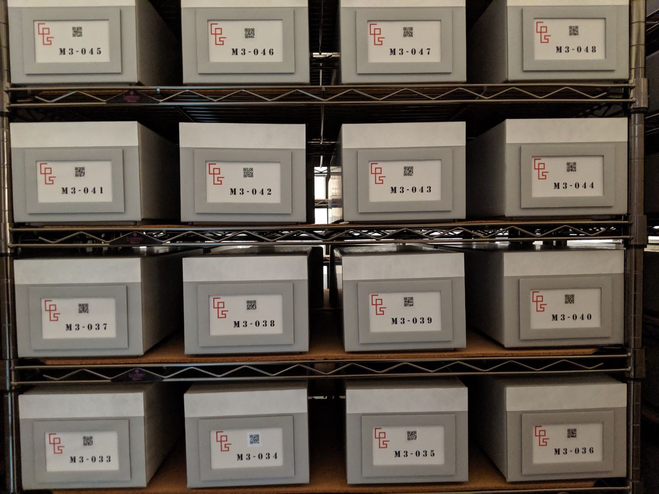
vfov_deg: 51.4
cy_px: 247
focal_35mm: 27
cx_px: 330
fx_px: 514
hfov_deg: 65.3
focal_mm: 4.44
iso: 1032
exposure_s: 1/15
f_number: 1.8
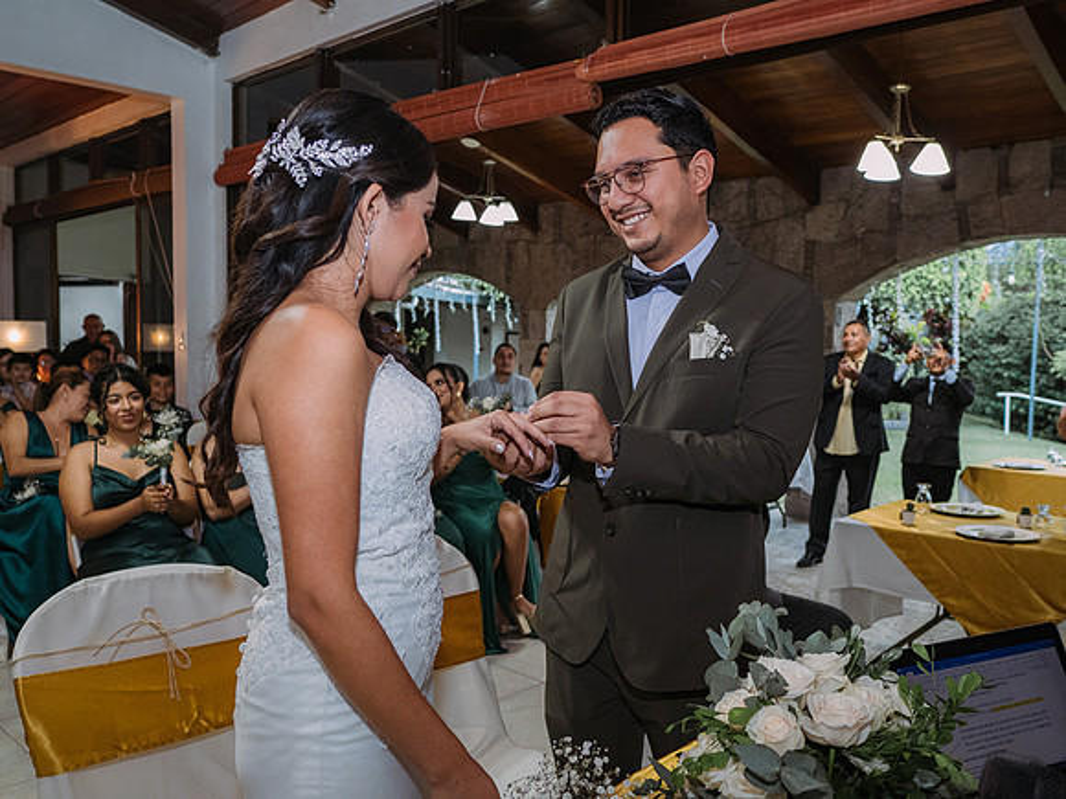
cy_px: 400
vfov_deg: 46.8
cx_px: 533
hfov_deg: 60.0
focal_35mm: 30
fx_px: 924
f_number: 2.8
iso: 2500
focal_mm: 15
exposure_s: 1/160
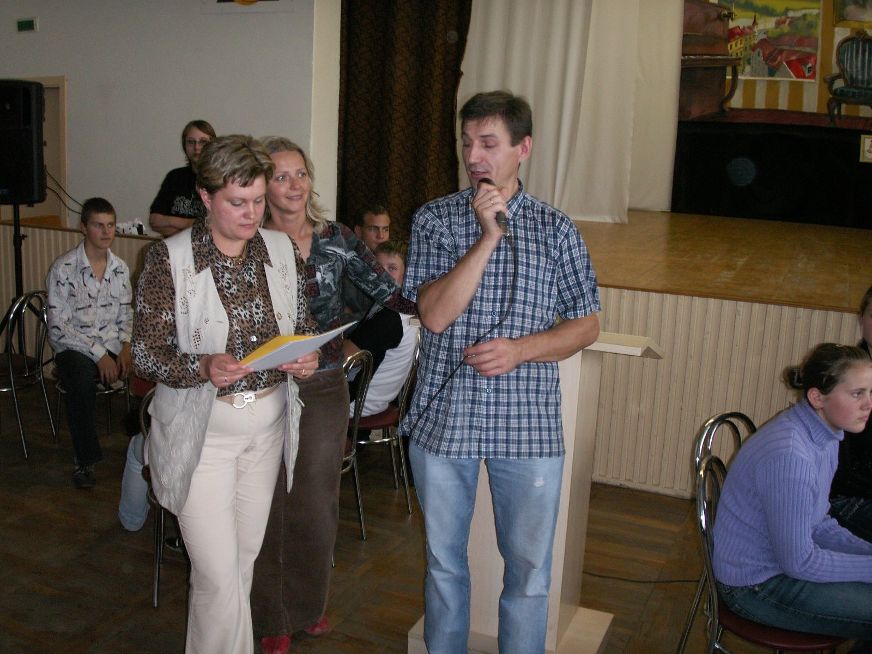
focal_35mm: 37
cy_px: 327
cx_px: 436
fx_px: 932
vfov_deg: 38.7
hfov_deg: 50.1
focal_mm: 7.7
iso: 100
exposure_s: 1/40
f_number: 3.5
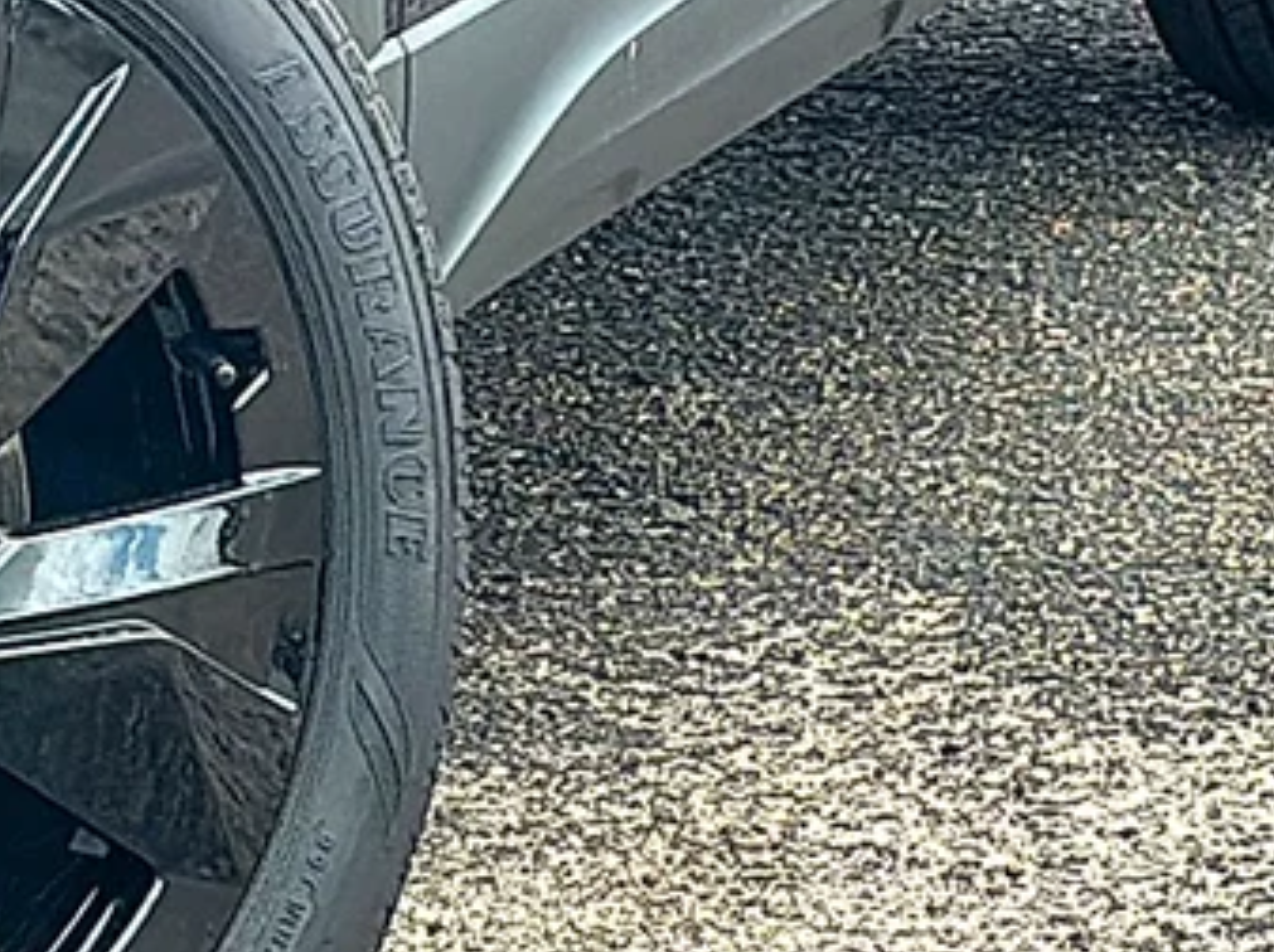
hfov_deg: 9.5
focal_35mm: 208
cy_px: 659
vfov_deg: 7.1
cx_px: 423
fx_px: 7647
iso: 80
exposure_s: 1/1672
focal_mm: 6.86
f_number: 1.78
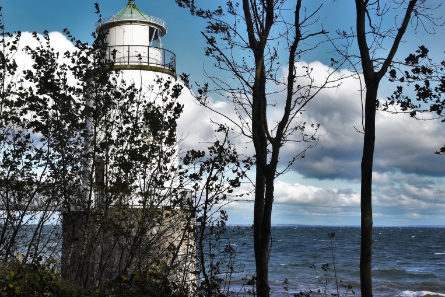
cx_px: 137
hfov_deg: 43.7
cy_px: 101
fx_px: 544
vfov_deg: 30.3
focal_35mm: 44
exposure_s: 1/640
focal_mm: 28
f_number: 11
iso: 200
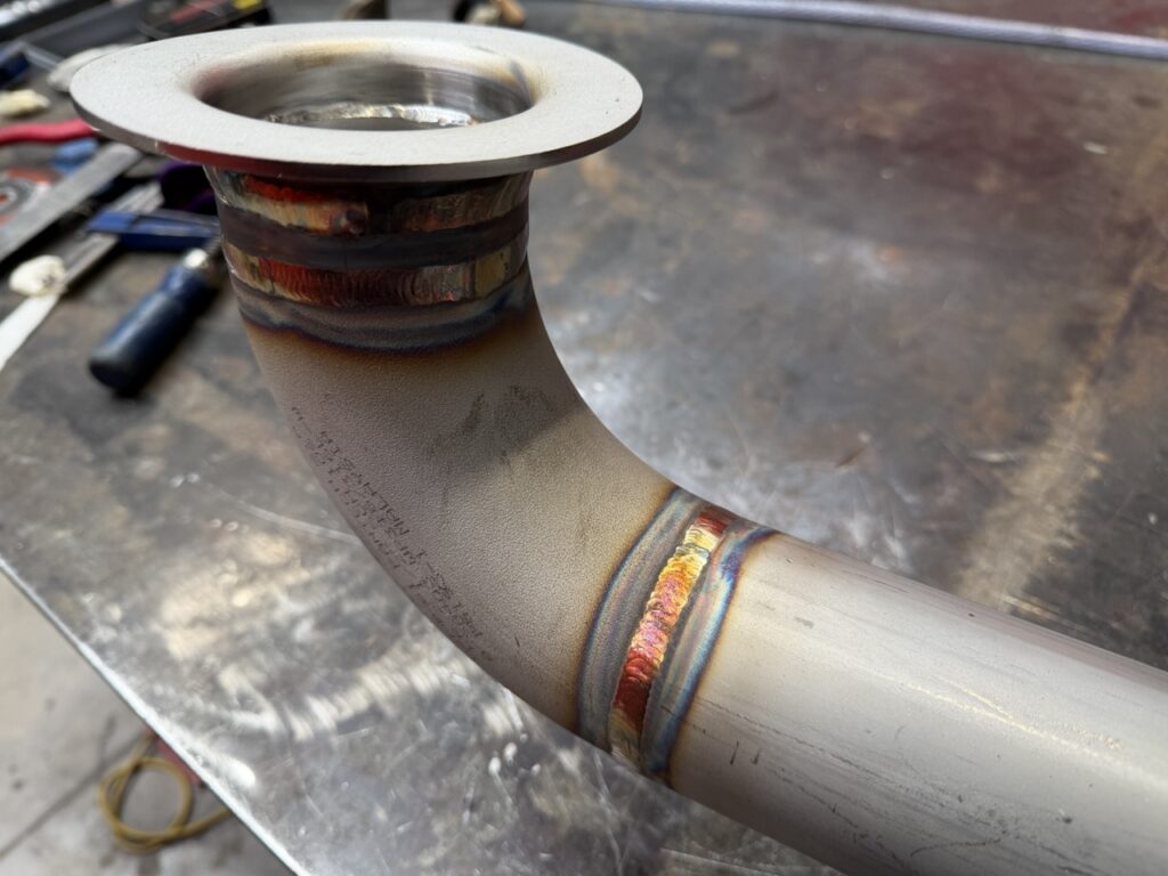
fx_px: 810
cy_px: 438
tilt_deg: -46.6
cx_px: 584
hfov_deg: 71.6
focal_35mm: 24
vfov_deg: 56.8
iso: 100
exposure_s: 1/121
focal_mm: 6.76
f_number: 1.78
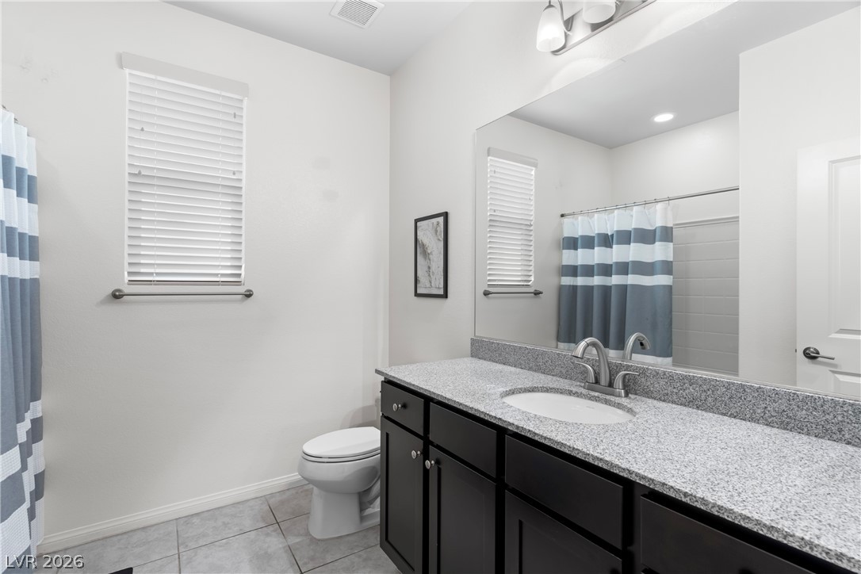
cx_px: 430
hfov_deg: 93.3
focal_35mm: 17
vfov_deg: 70.4
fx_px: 407
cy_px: 287
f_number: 8
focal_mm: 17
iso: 400
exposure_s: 1/5
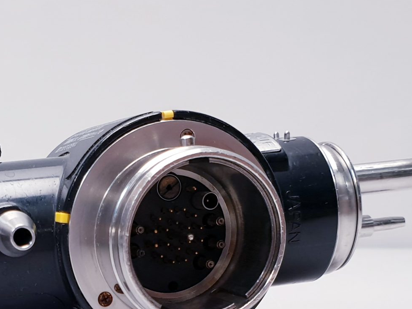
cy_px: 382
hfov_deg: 27.9
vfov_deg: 20.1
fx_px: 809
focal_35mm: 68
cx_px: 71
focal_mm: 4.3
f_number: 2.4
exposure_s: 1/50
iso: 64
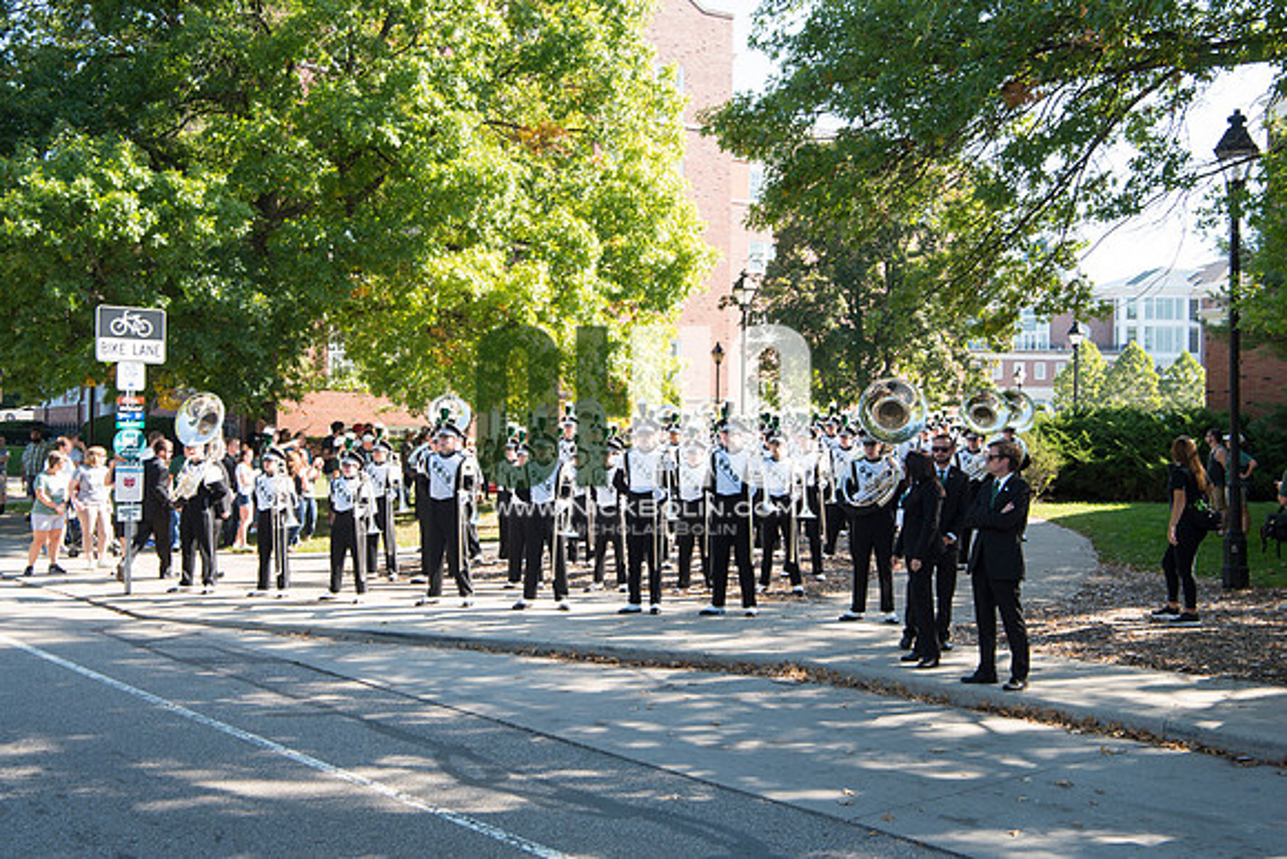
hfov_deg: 48.4
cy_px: 430
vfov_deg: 33.4
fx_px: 1430
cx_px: 644
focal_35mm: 40
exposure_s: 1/50
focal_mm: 40
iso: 125
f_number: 9
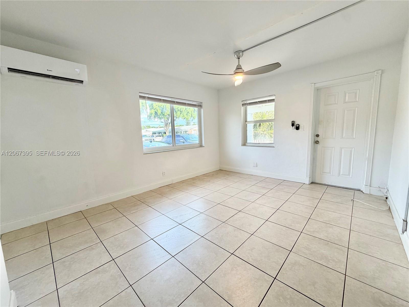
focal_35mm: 14
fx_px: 165
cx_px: 204
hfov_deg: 102.1
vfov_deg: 85.7
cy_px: 154
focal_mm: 2.22
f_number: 2.2
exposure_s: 1/120
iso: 125
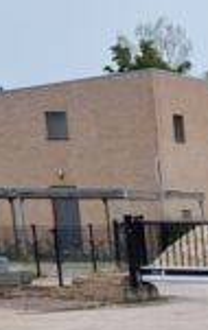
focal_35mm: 165
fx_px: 1489
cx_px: 626
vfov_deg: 11.4
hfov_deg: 7.1
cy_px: 658
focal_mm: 5.4
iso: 50
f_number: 1.8
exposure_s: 1/306
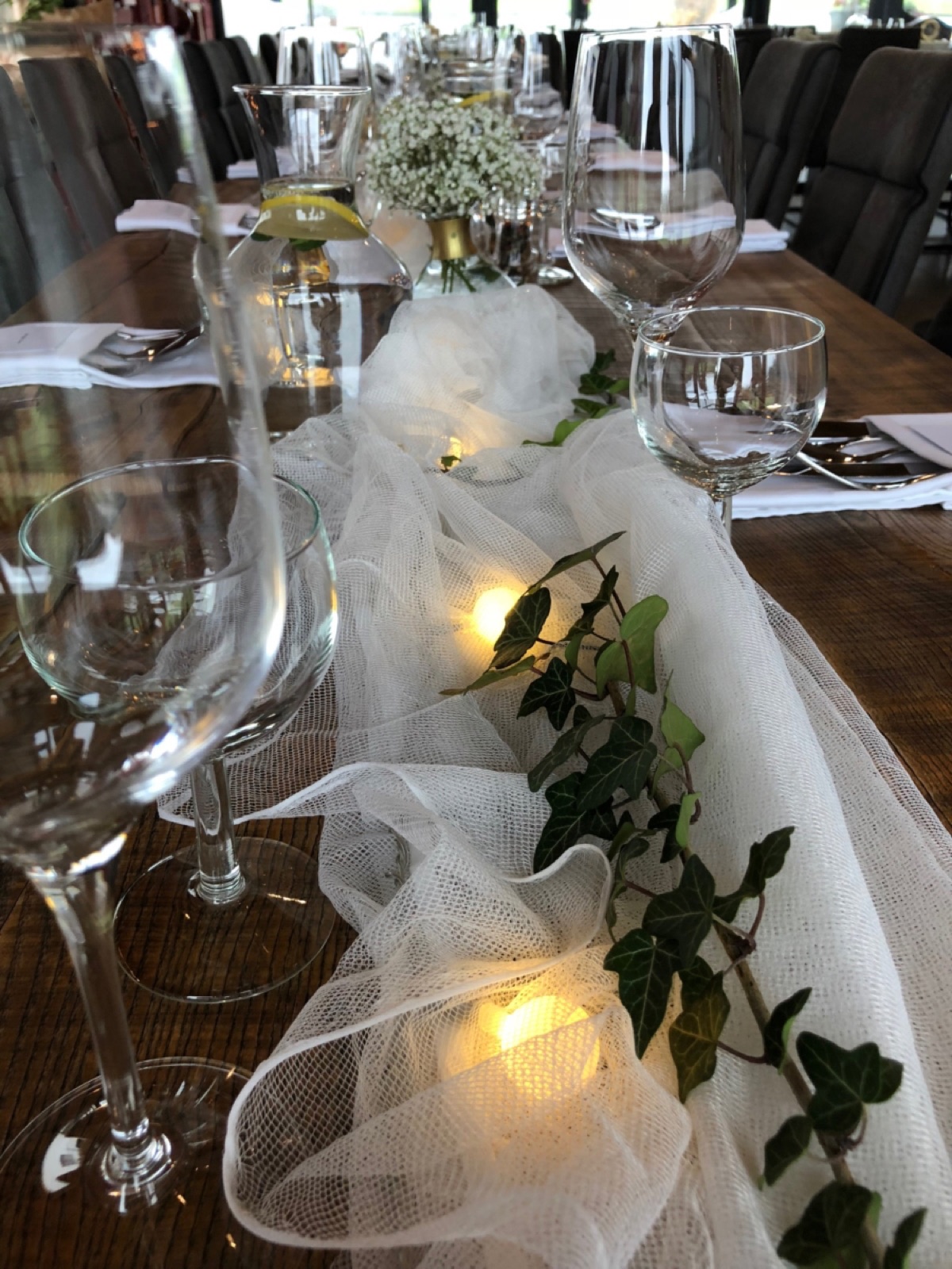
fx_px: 1027
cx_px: 476
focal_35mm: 28
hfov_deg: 49.7
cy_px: 634
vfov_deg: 63.4
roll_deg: +0.5
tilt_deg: -29.0
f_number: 1.8
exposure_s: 1/33
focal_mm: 3.99
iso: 32
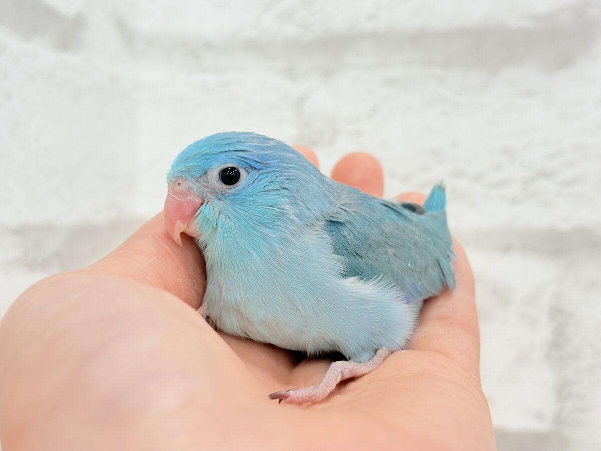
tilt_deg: +0.1
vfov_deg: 28.0
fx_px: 903
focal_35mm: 52
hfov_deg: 36.8
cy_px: 226
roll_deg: -0.2
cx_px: 300
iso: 40
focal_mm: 5.96
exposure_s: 1/50
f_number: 1.6
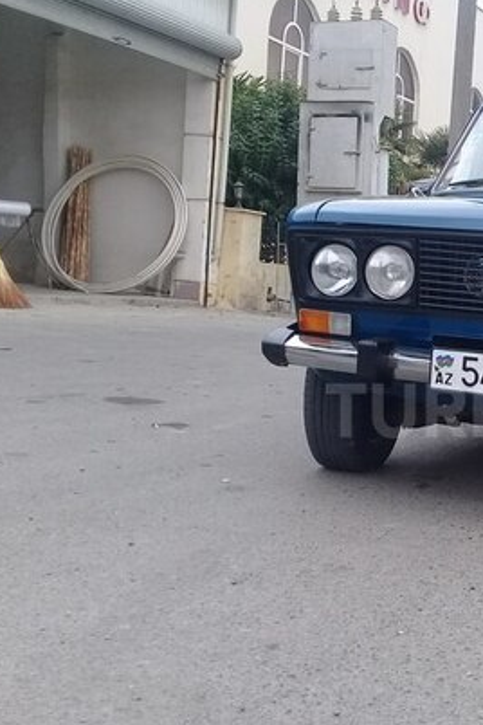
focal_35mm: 53
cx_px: 510
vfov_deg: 37.5
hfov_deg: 24.1
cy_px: 410
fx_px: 1067
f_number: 2.2
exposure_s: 1/344
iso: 50
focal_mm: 3.3
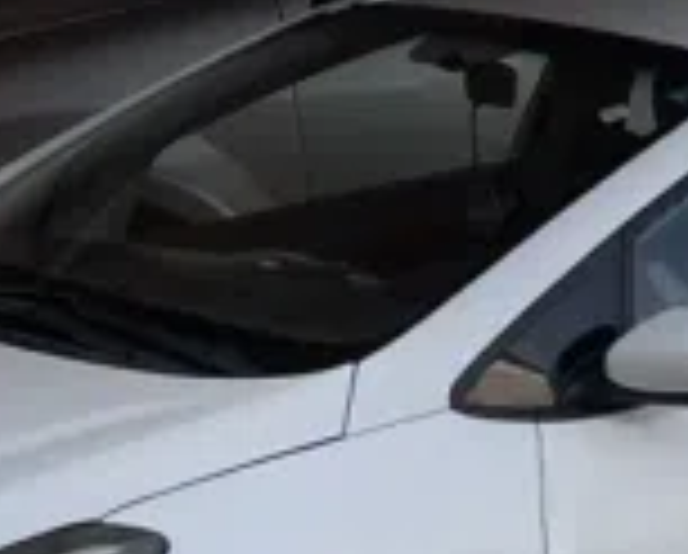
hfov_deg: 17.9
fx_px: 2163
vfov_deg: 14.6
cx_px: 558
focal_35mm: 106
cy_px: 243
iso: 32
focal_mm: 4.2
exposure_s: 1/2959
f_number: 1.6
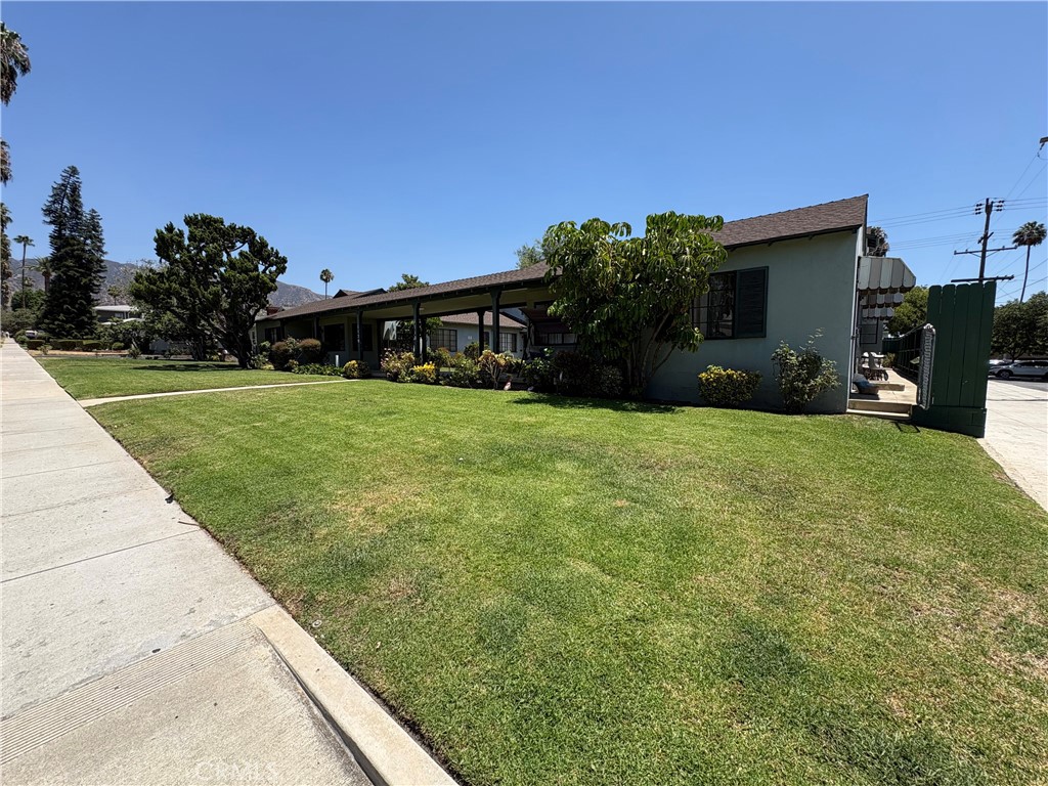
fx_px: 424
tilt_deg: -4.8
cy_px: 393
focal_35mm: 14
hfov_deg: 102.1
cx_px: 524
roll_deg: +1.1
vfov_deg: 85.7
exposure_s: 1/1143
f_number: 2.2
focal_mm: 2.22
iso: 40
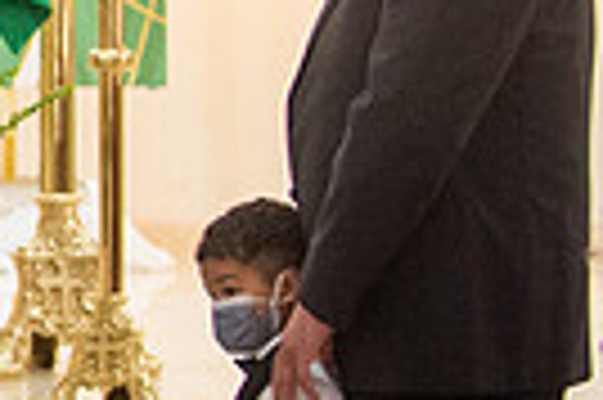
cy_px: 133
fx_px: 5086
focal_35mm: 304
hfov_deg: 6.6
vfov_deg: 4.5
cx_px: -580
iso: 2000
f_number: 2.8
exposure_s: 1/160
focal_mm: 70
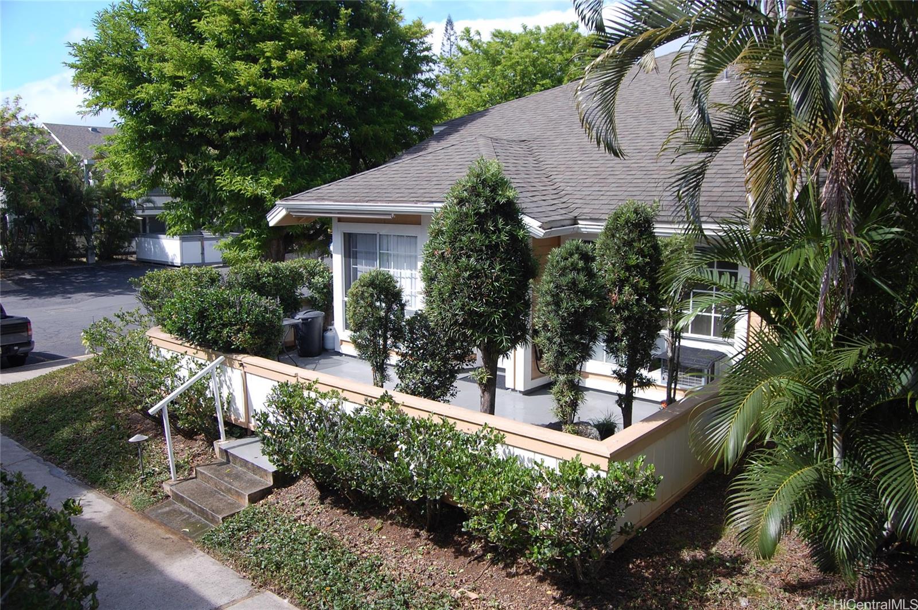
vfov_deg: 47.8
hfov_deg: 67.4
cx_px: 459
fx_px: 688
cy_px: 305
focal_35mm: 27
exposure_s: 1/160
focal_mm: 18
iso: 200
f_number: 6.3
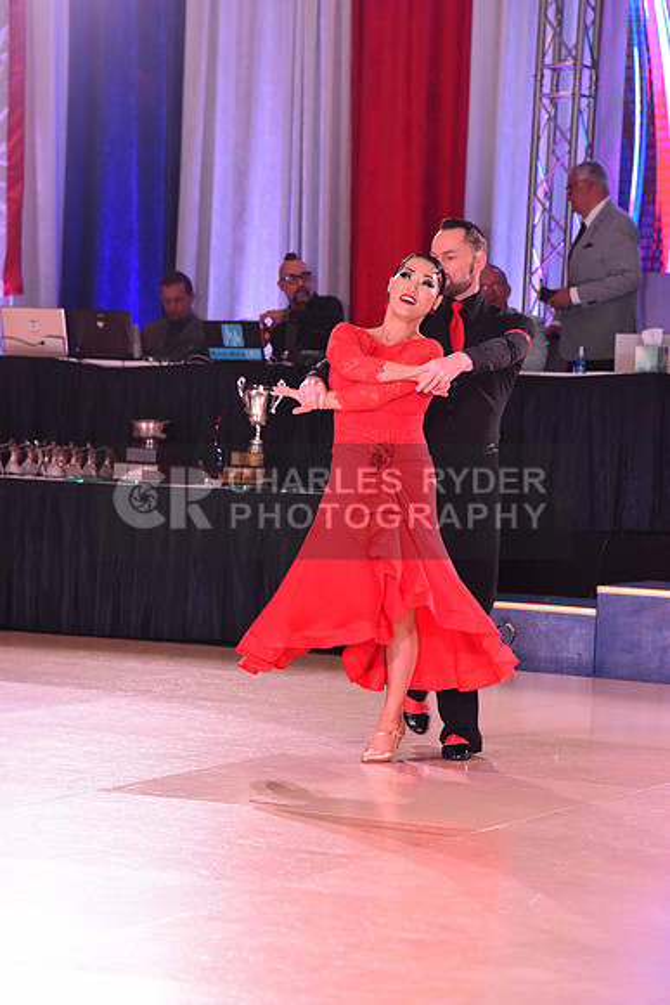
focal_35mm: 120
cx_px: 335
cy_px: 502
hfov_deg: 11.4
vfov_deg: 17.1
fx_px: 3348
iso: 2500
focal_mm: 120
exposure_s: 1/250
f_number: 6.3
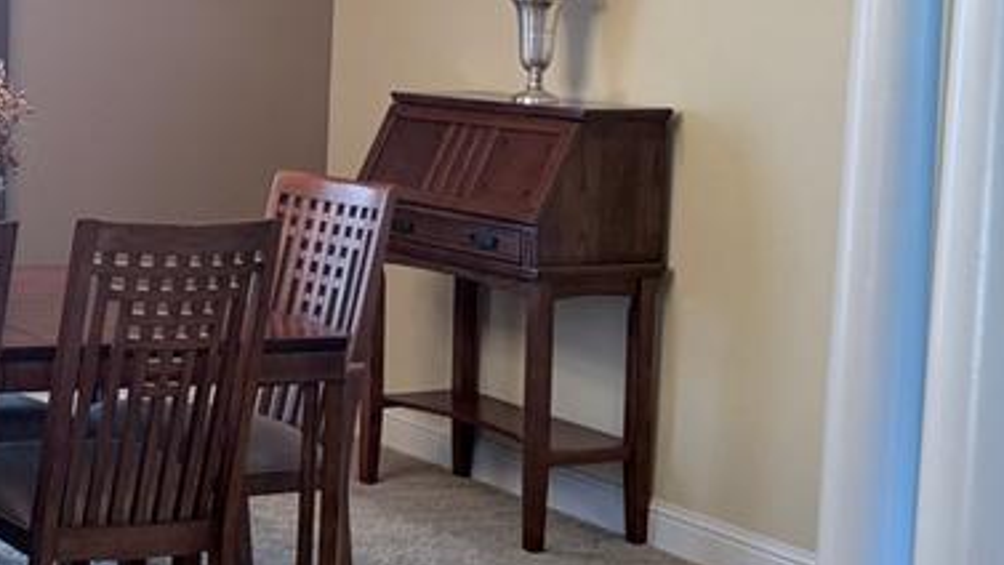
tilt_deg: -2.4
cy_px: 80
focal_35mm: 71
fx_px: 1890
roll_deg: -2.0
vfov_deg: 16.8
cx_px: -186
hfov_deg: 26.6
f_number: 1.78
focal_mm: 6.76
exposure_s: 1/120
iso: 200
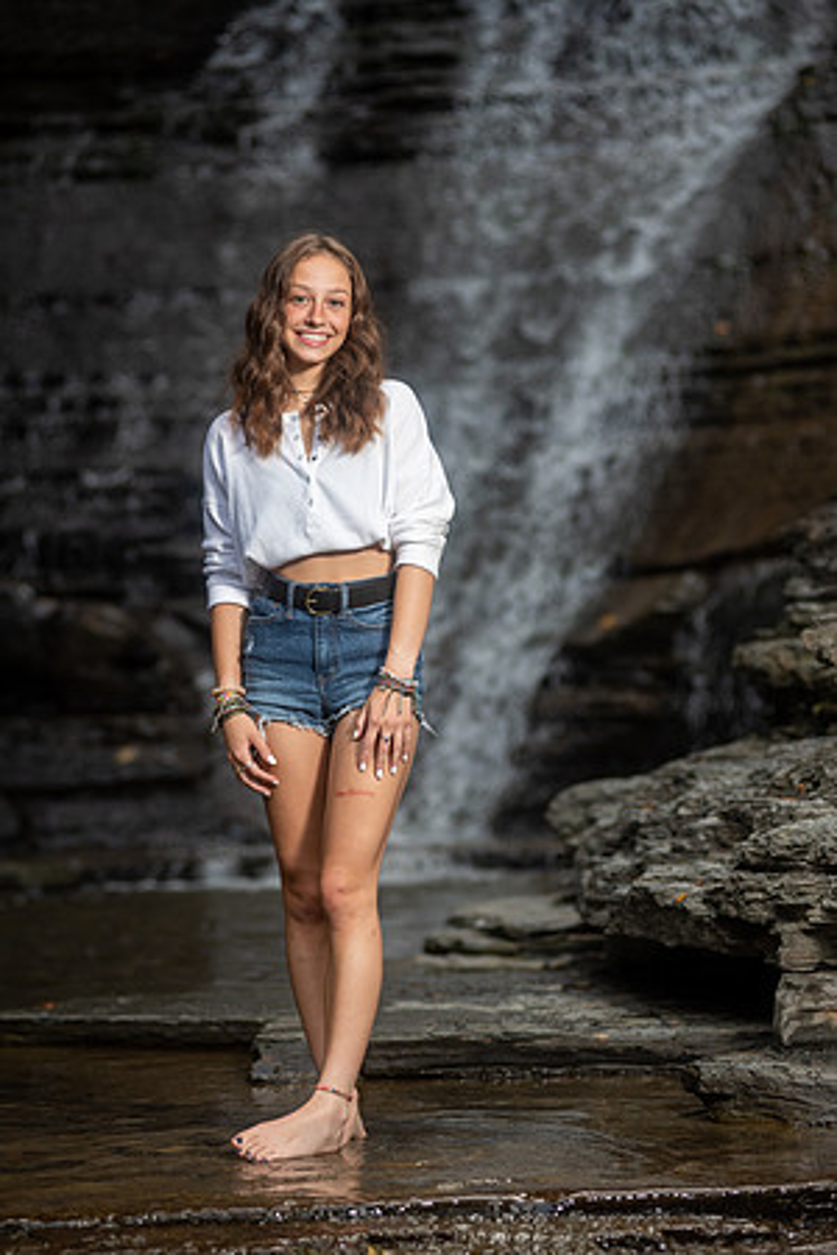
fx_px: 3906
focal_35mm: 112
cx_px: 418
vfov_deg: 18.3
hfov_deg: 12.2
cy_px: 628
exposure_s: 1/200
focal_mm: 112
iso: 320
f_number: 4
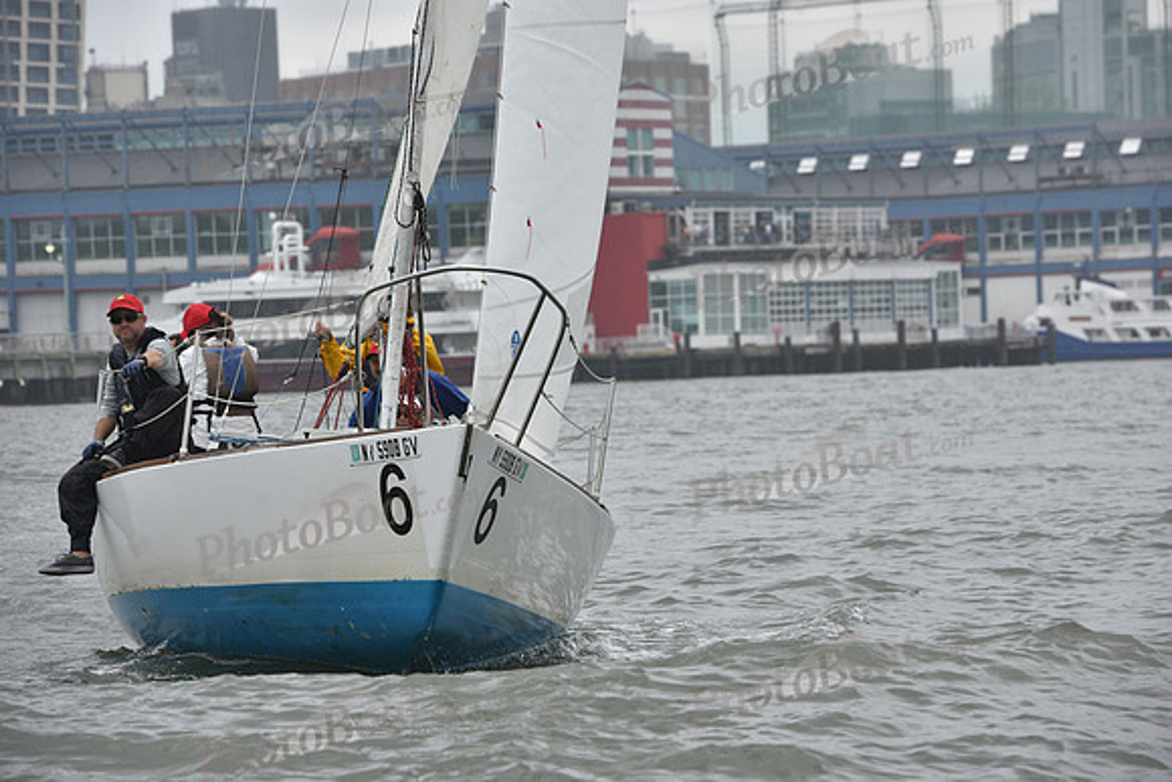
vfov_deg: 9.2
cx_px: 586
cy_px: 391
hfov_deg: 13.7
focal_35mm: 150
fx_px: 4884
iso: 400
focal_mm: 150
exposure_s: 1/800
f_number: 7.1
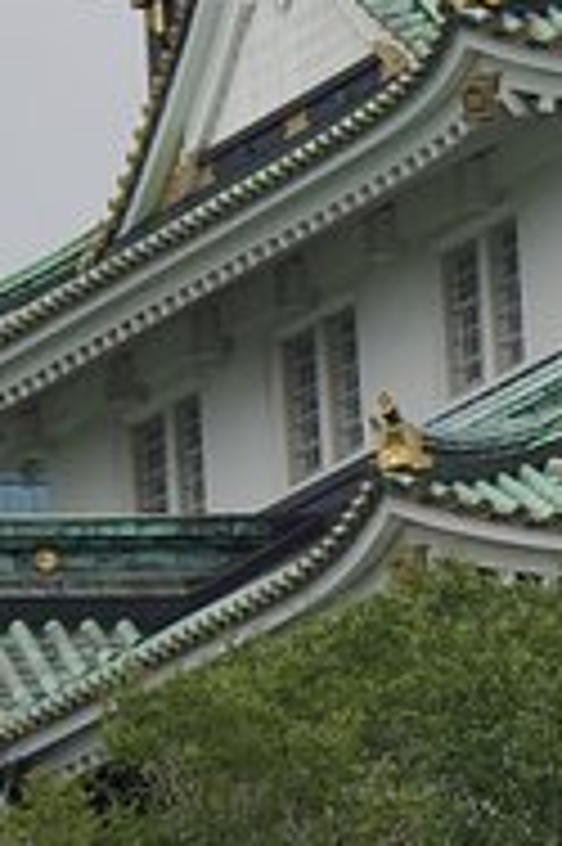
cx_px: 1356
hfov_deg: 1.7
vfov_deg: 2.5
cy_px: 346
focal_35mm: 817
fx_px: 19165
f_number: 5.6
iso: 80
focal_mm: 100
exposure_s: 1/500
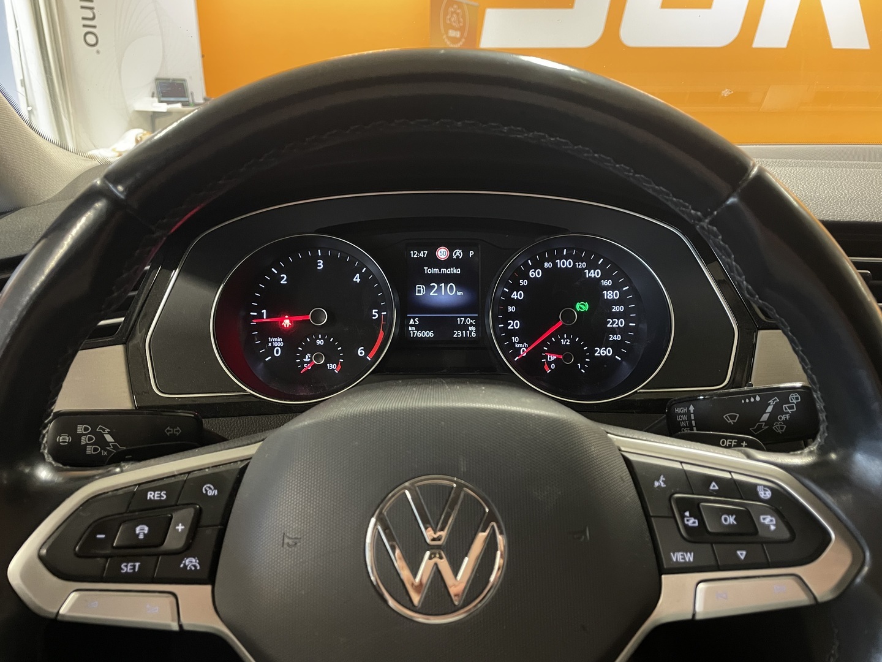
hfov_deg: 67.3
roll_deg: -0.5
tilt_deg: -16.8
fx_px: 662
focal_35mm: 26
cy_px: 331
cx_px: 441
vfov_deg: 53.1
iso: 640
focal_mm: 4.2
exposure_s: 1/30
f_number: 1.6
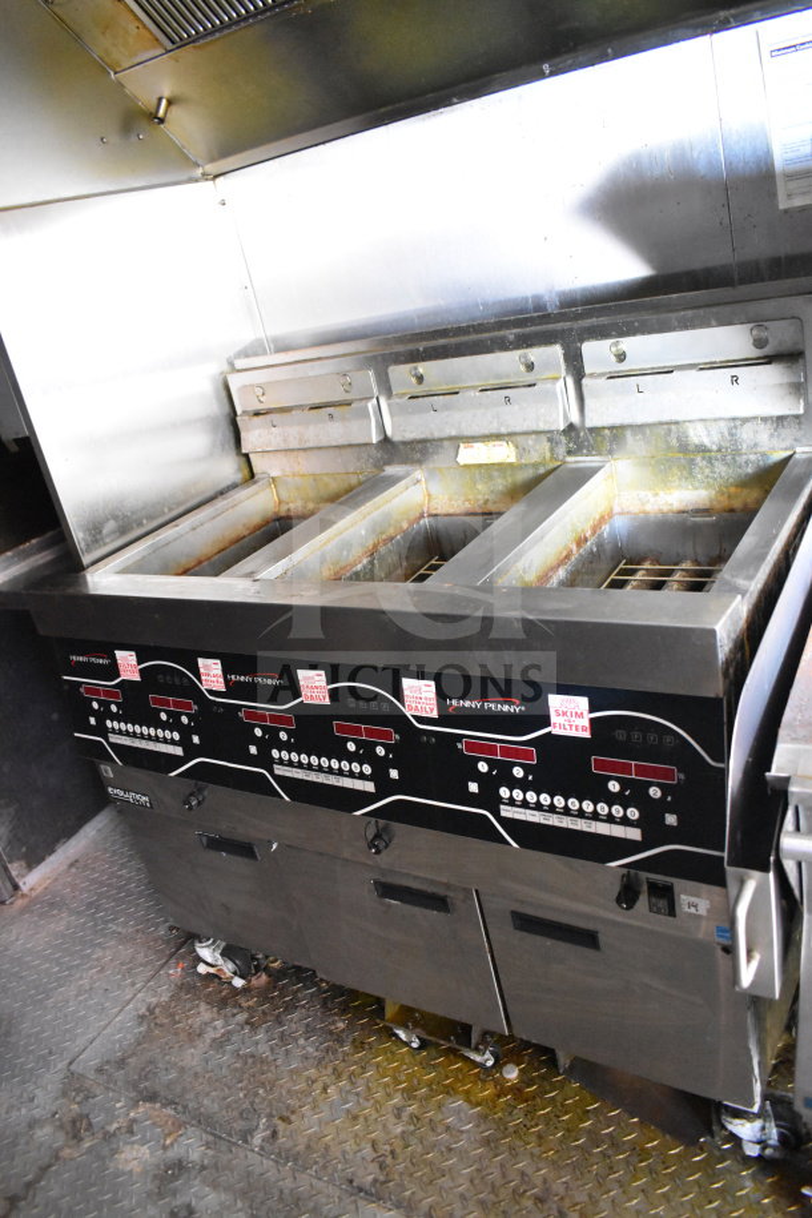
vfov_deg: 67.4
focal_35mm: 27
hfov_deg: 47.9
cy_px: 609
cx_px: 406
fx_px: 913
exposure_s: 1/30
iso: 7200
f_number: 3.5
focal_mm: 18
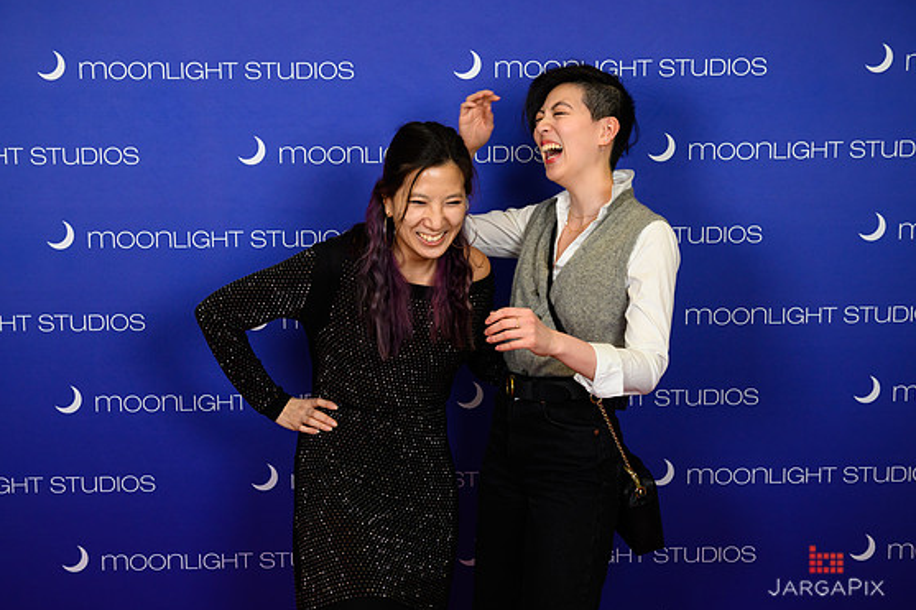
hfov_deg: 39.6
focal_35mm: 50
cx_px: 449
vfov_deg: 27.0
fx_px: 1272
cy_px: 314
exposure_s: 1/200
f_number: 5
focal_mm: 48
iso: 800
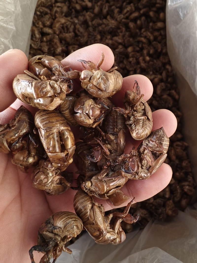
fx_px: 190
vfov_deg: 69.4
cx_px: 98
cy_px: 132
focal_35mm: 25
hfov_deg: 54.9
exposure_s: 1/33.3
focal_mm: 2.32
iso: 1014
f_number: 2
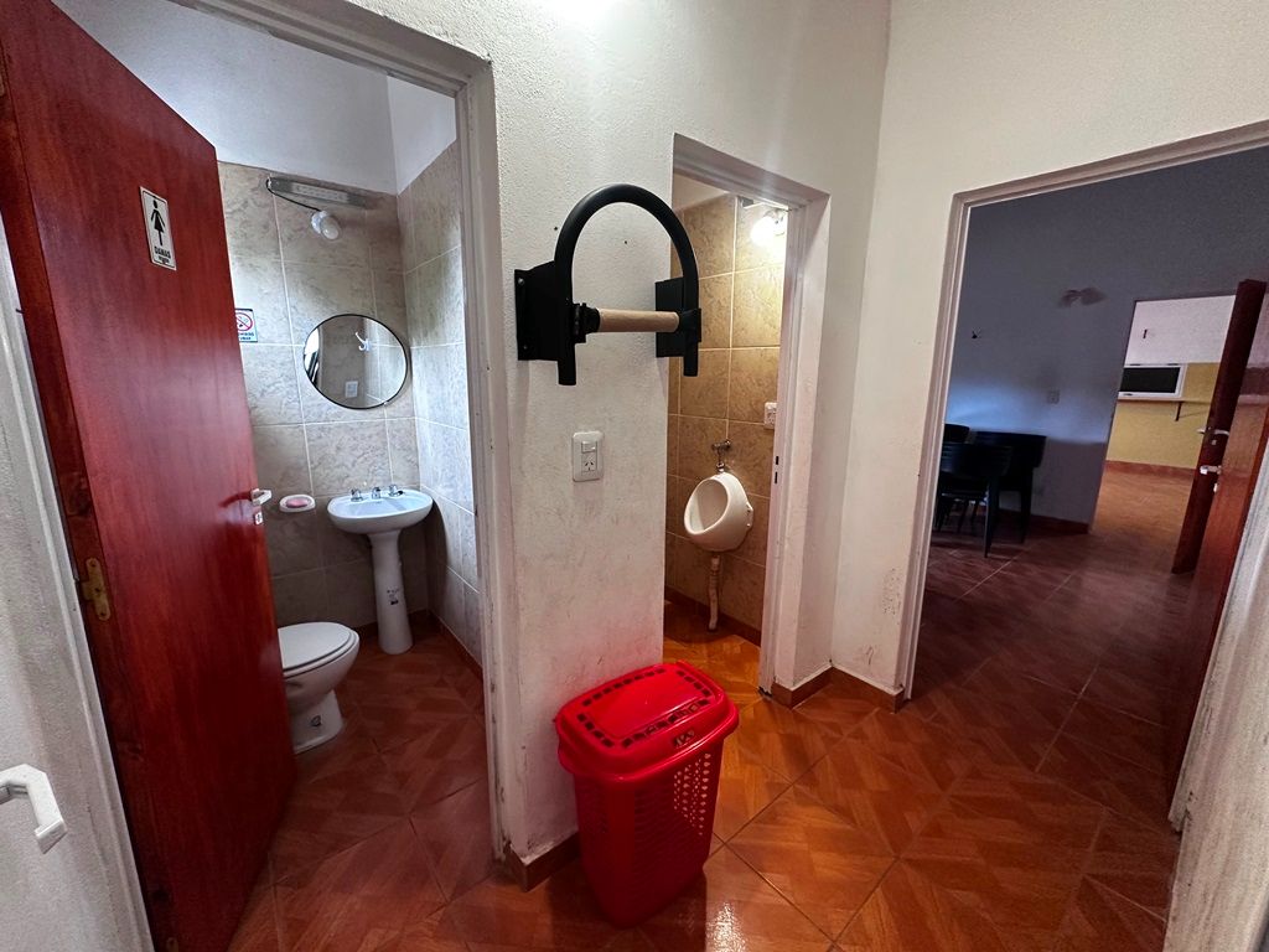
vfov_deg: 85.7
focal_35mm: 14
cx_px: 634
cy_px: 476
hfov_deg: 102.1
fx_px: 513
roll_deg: -0.1
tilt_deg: -12.0
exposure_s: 1/50
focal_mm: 2.22
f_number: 2.2
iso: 250
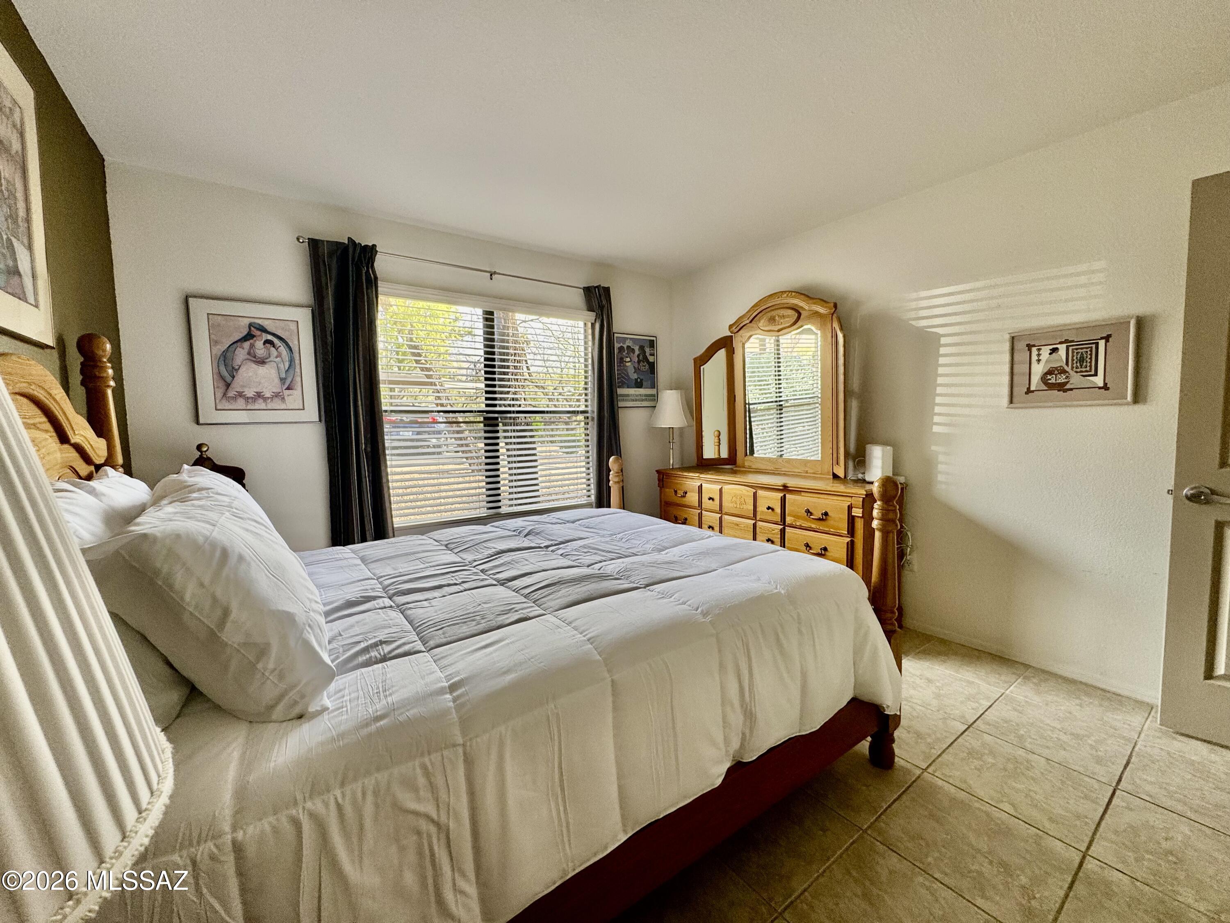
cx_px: 615
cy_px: 462
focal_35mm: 14
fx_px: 497
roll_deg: +1.1
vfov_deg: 85.7
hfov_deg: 102.1
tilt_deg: -5.0
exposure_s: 1/99
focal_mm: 2.22
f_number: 2.2
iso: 50
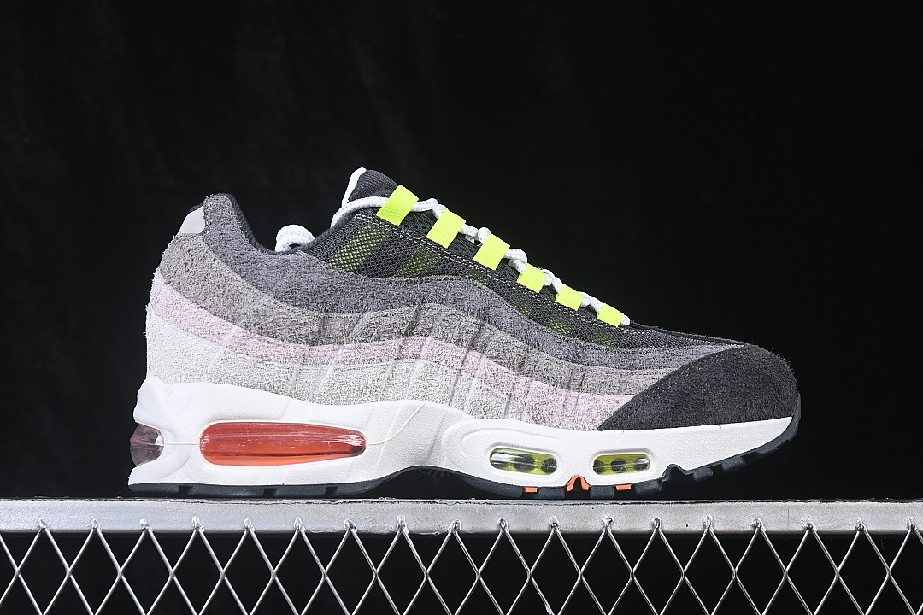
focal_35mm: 75
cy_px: 308
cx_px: 462
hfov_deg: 27.0
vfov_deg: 18.2
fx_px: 1923
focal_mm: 50
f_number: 7.1
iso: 160
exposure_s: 1/80
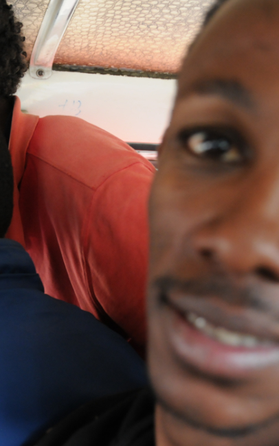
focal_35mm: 47
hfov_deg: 26.6
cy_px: 225
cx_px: 36
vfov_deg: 42.7
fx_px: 572
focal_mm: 20
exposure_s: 1/40
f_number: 3.5
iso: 1000
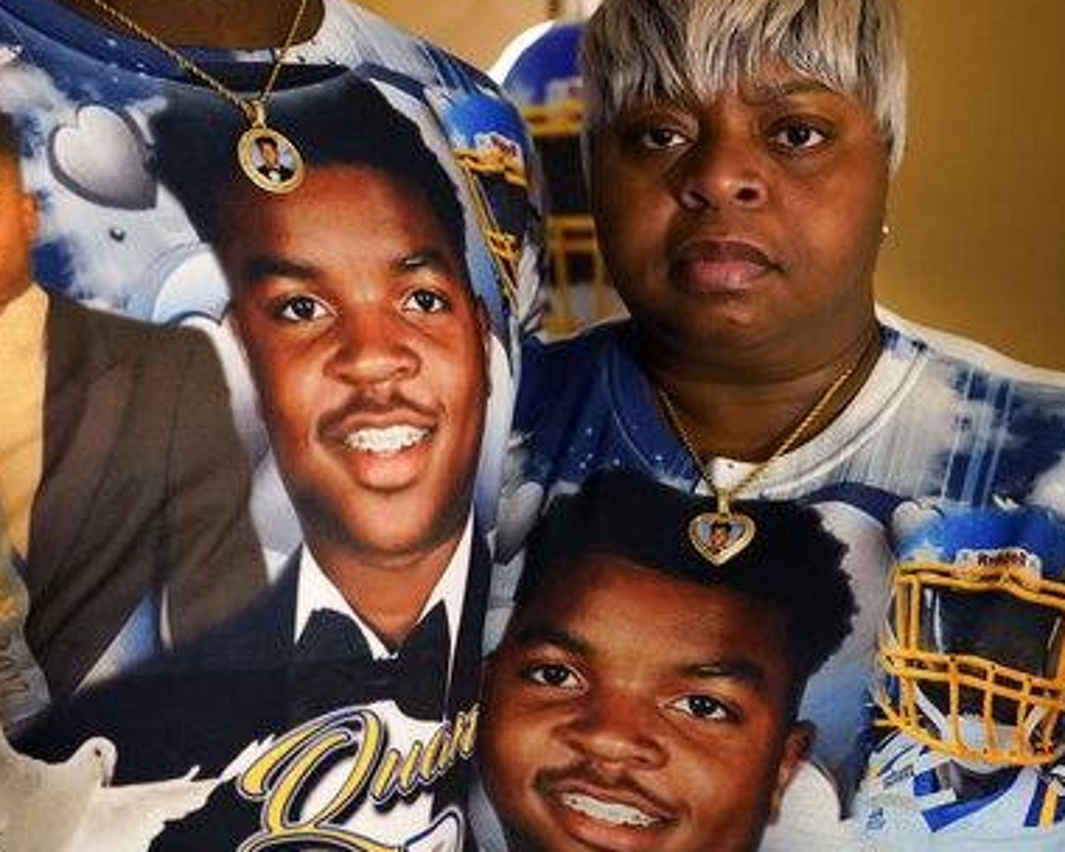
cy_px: 391
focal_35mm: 48
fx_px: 1513
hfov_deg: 38.6
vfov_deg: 31.4
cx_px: 432
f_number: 4
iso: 8000
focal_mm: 38
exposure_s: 1/80
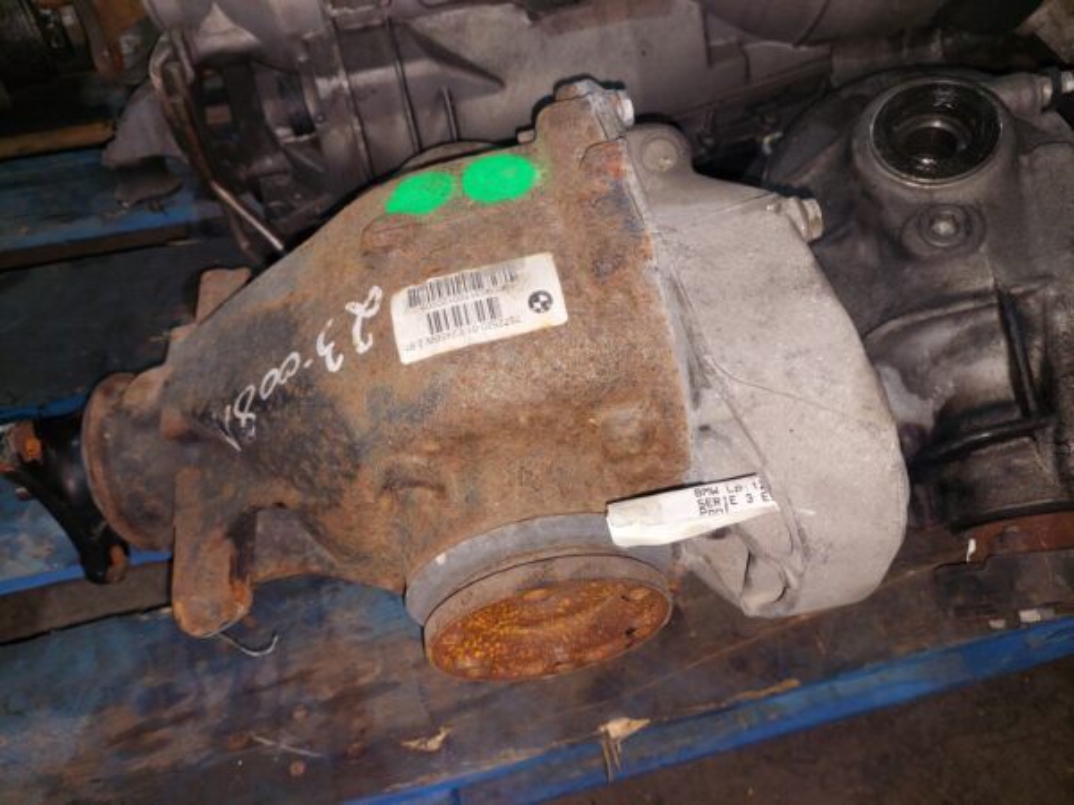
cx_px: 537
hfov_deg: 69.4
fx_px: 776
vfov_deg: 54.9
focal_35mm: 25
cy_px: 402
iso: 80
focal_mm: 5.23
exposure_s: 1/50
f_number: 1.8
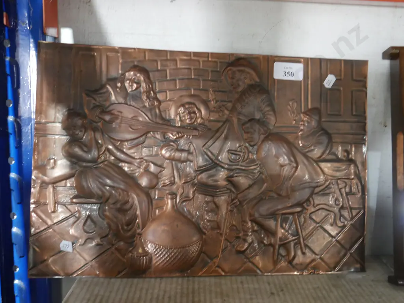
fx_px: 420
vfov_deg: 39.7
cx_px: 202
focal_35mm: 36
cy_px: 152
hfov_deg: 51.4
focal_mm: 18
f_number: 4
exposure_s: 1/40
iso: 3200
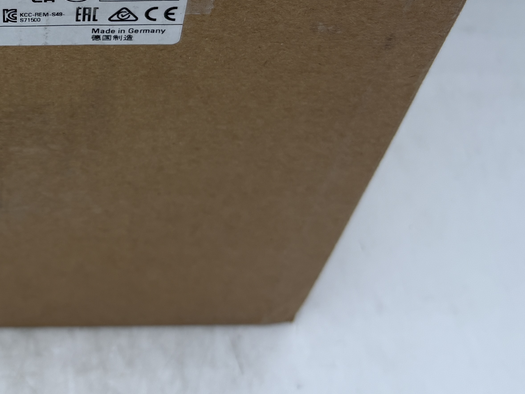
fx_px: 956
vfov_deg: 22.1
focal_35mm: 63
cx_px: -23
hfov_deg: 28.5
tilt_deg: -48.9
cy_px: -35
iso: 50
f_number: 1.6
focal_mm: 5.96
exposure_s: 1/359
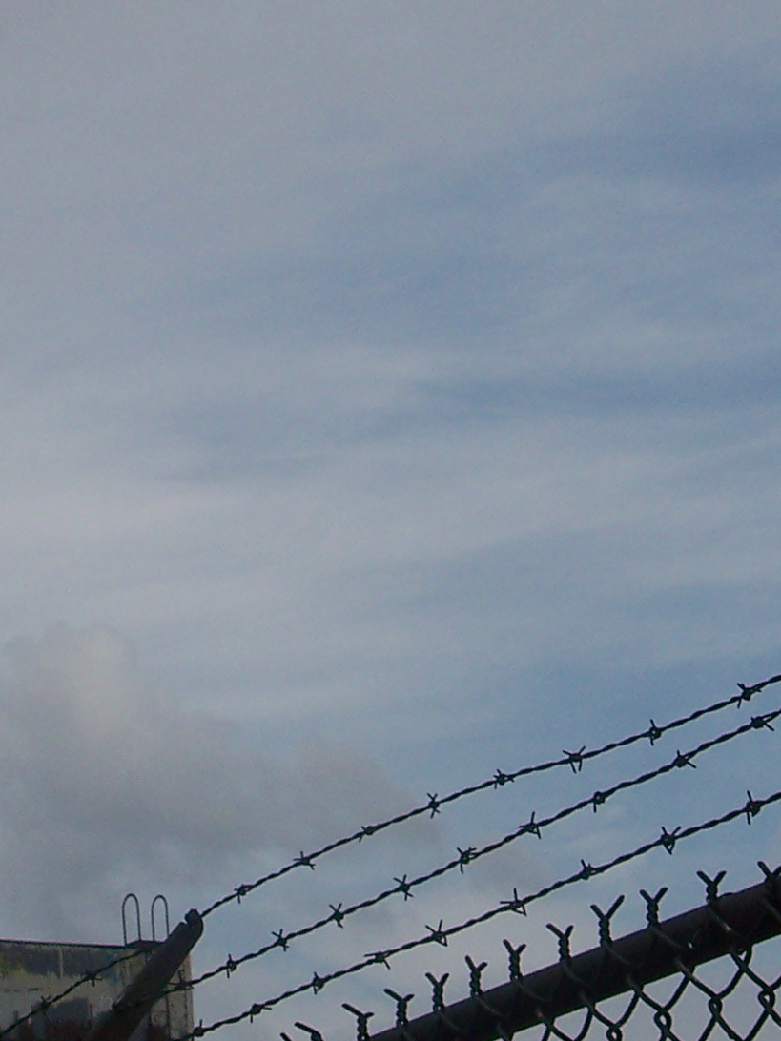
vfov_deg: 14.4
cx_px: 41
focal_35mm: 136
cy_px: 208
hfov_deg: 10.8
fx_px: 4091
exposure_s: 1/1000
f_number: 6.7
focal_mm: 10.7
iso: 100
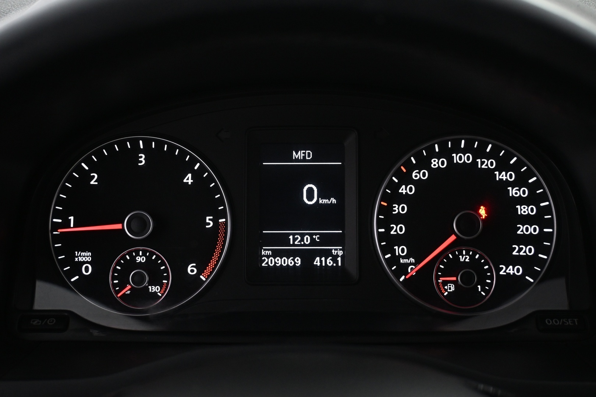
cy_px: 198
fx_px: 844
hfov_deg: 38.9
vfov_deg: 26.5
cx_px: 298
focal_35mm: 51
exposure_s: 1/30
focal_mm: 34
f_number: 5
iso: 1600
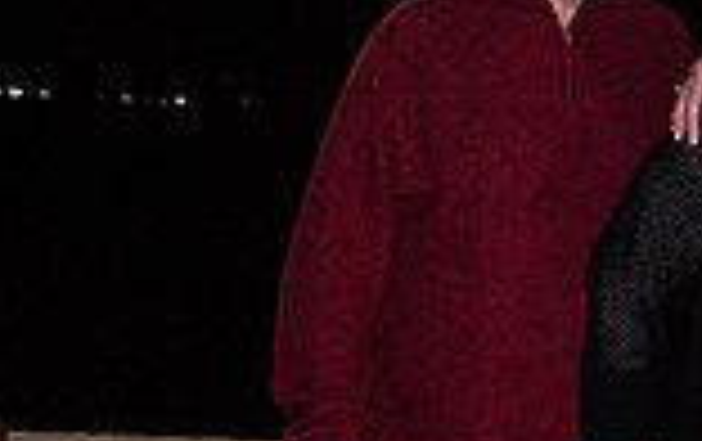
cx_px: 1087
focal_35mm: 143
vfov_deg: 9.2
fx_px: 2740
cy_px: 242
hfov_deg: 13.6
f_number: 5.6
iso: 2500
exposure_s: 1/200
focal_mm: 35
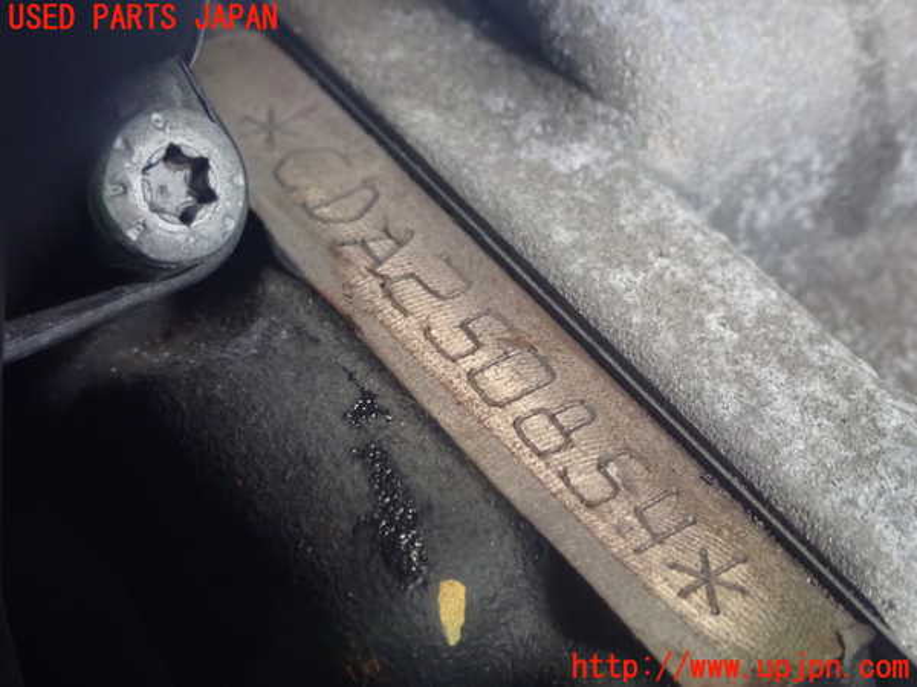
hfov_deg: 29.0
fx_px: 1775
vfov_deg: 21.9
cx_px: 458
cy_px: 344
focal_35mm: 67
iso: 1250
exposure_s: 1/15
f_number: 3.8
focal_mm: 11.88
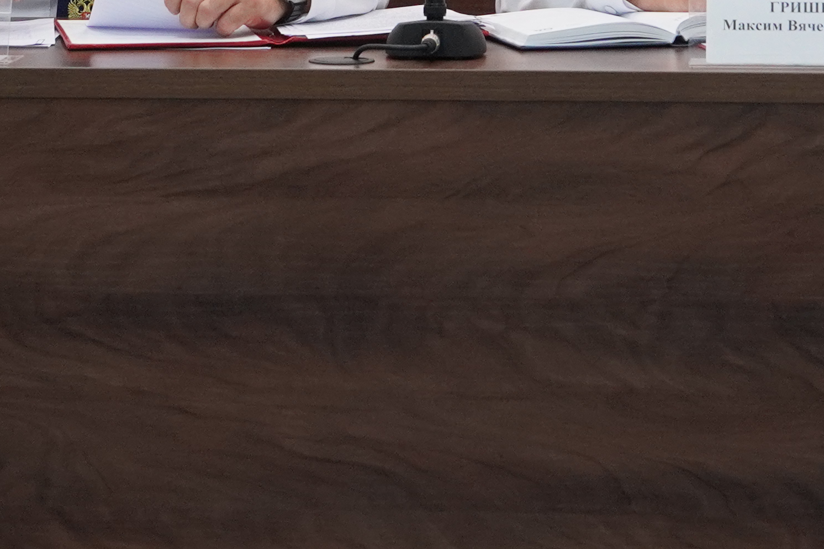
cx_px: 467
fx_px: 4142
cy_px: -411
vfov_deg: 7.4
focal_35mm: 181
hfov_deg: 11.4
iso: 800
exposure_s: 1/160
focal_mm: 30
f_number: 4
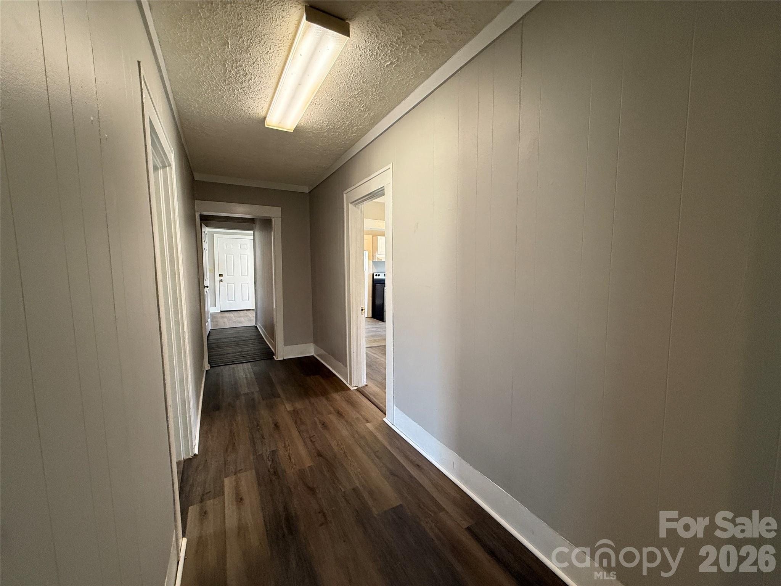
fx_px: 316
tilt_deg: -4.9
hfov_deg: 102.1
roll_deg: +0.4
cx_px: 390
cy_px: 293
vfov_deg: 85.7
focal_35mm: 14
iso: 320
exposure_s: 1/60
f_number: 2.2
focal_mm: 2.22
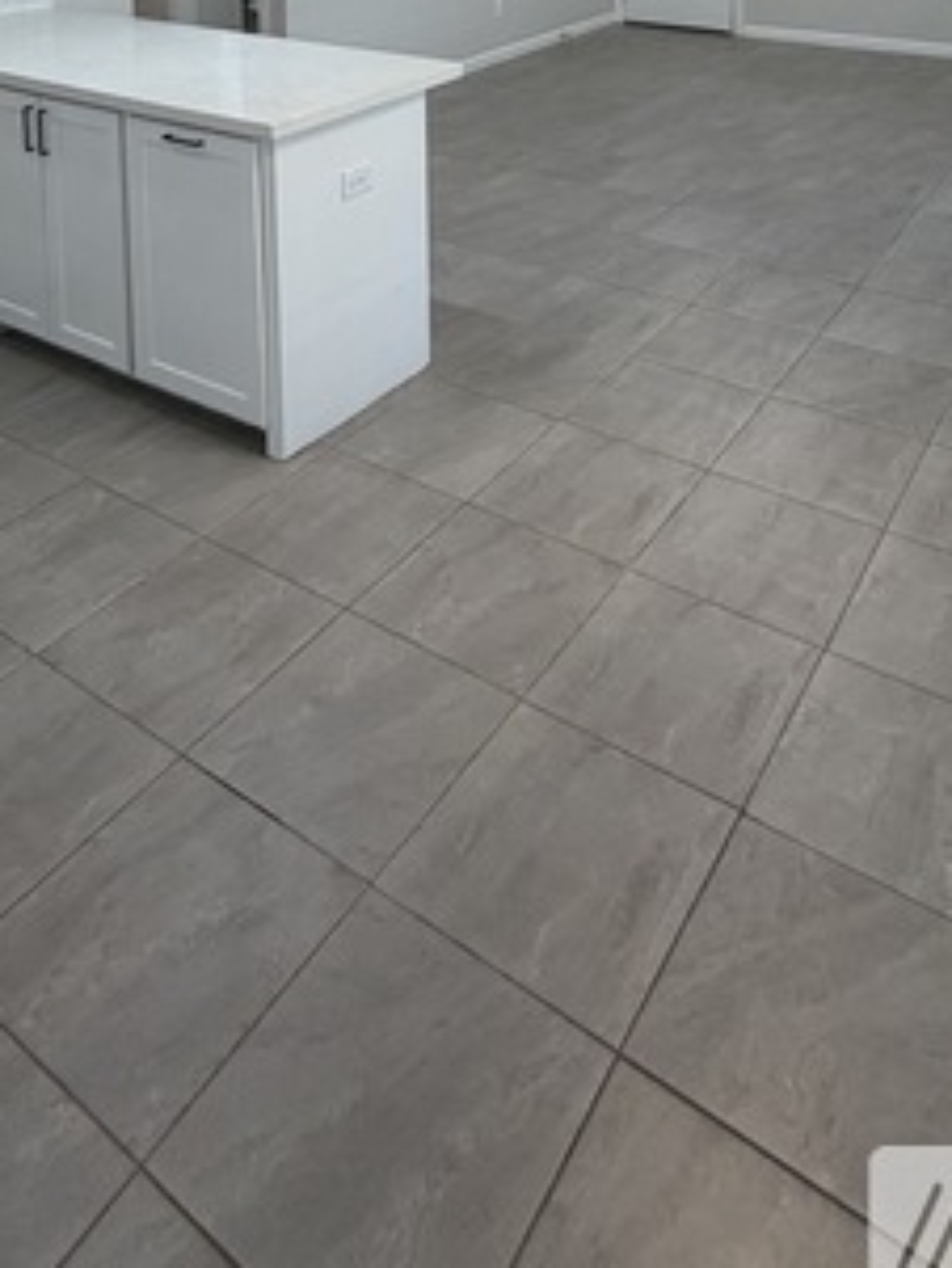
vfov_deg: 45.5
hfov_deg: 45.5
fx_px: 1136
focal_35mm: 31
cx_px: 497
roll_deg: +0.4
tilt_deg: -4.6
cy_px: -91
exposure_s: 1/120
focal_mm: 2.22
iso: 200
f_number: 2.2
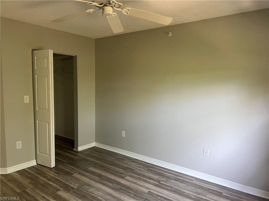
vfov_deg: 53.1
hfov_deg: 67.3
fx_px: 202
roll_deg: -0.4
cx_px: 134
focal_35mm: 26
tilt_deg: -5.3
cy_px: 100
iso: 125
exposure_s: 1/66
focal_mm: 5.7
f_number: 1.5
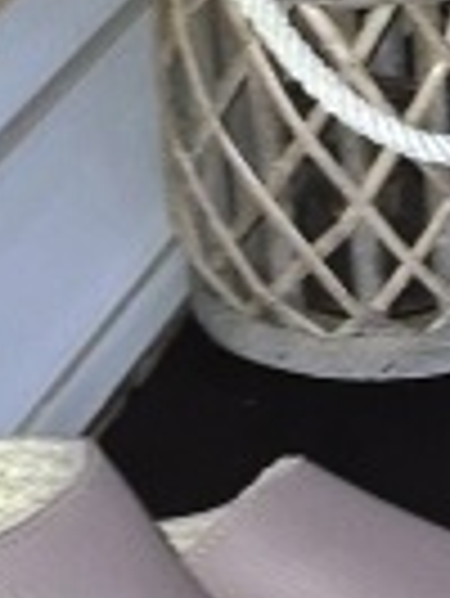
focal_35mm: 177
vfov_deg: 10.9
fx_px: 3063
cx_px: 1638
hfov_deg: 6.9
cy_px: 778
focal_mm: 5.4
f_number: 1.8
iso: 125
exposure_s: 1/19
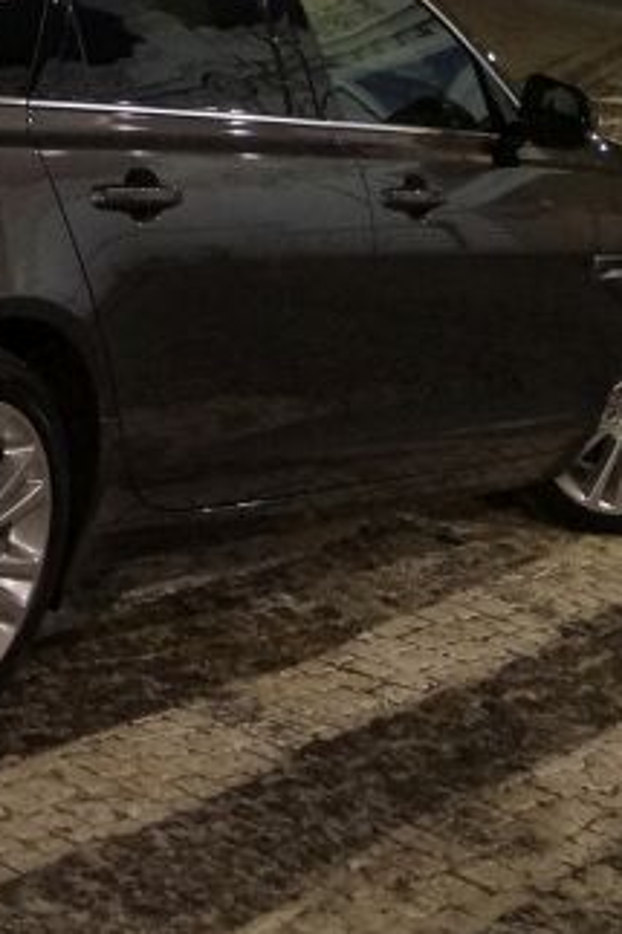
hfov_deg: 11.7
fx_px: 2957
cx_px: -205
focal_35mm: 114
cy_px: -1
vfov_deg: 17.5
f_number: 4
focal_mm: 24
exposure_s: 1/50
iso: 3200
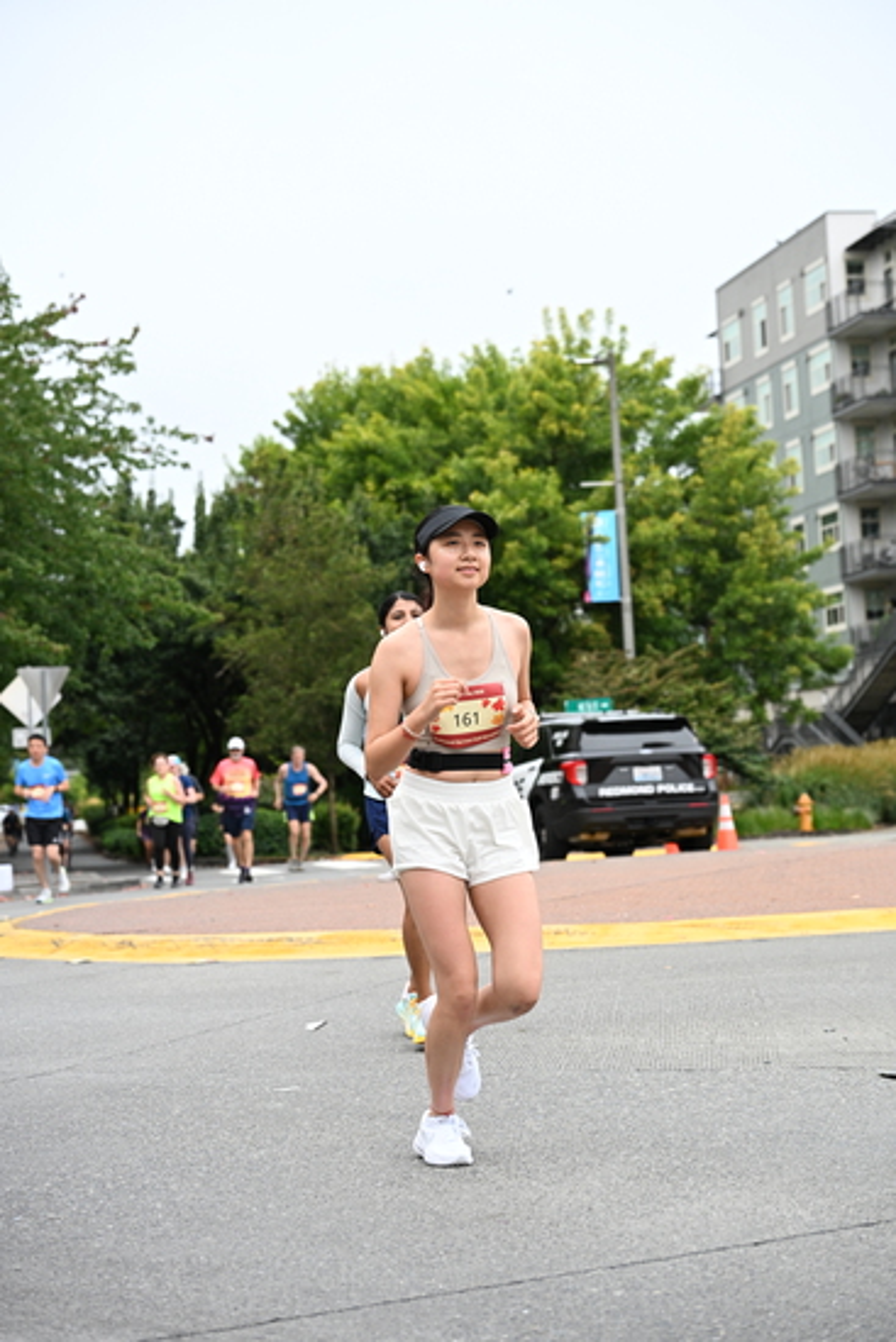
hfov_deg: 20.6
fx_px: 2462
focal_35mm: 66
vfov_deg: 30.5
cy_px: 671
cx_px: 448
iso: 1600
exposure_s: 1/800
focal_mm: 66
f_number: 4
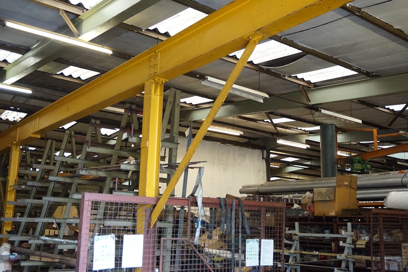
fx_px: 425
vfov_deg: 35.5
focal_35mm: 38
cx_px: 204
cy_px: 136
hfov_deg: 51.3
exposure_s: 1/125
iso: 3200
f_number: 4.5
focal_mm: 25
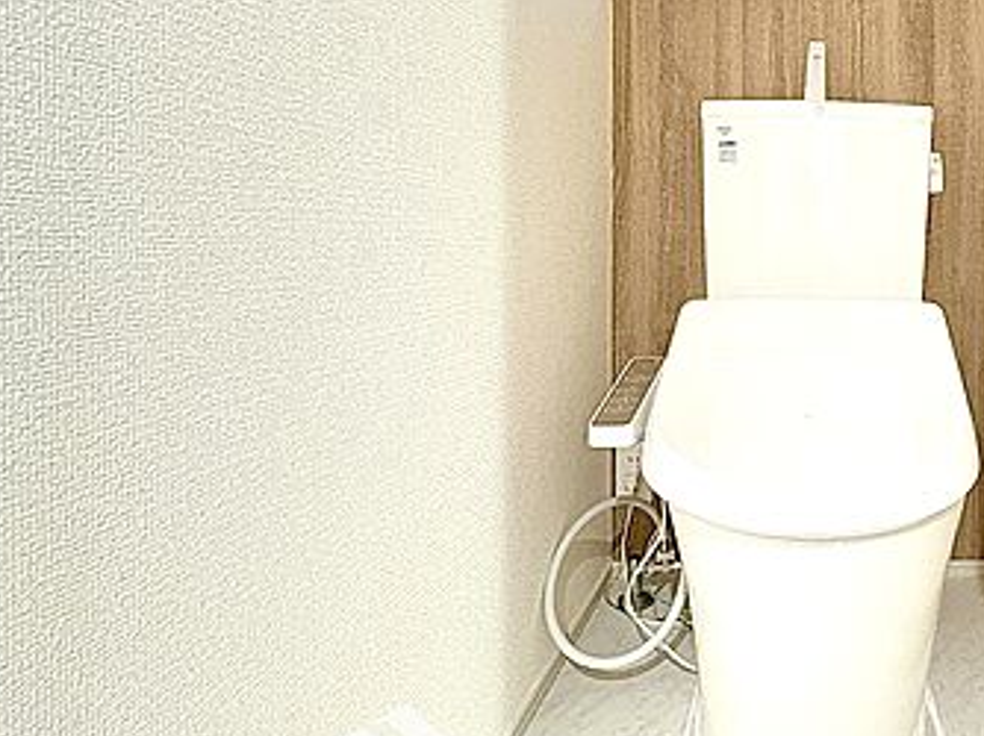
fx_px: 739
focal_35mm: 26
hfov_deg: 60.4
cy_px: 255
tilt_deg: -0.5
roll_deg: +0.4
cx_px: 822
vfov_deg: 52.1
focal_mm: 2.22
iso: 1250
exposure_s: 1/30
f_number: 2.2
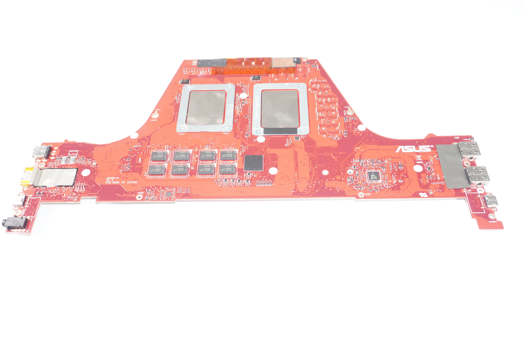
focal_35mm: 30
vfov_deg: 43.5
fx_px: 435
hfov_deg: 62.0
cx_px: 261
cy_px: 174
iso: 500
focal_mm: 20
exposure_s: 1/100
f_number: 5
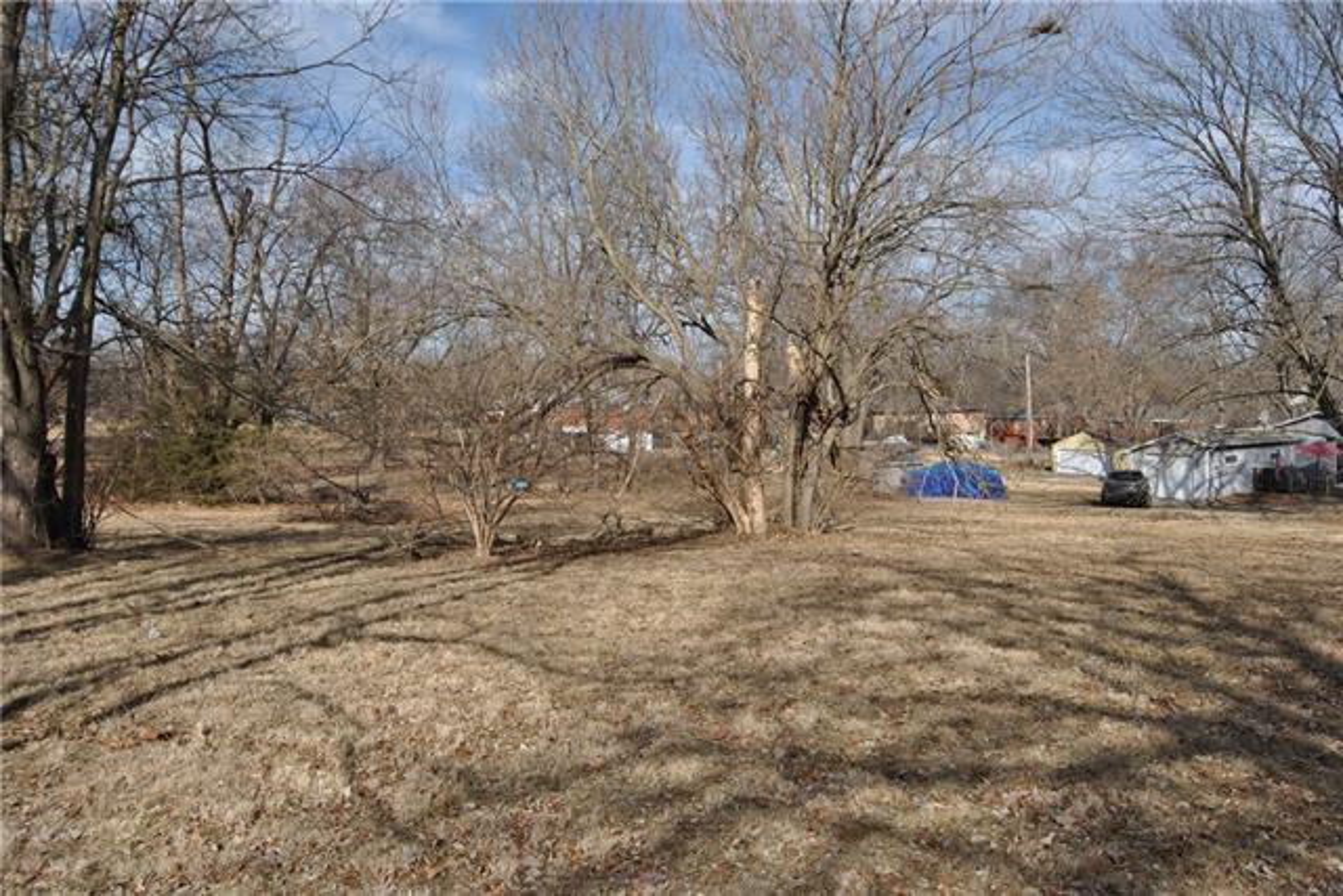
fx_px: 1063
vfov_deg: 45.7
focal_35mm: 28
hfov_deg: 64.5
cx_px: 672
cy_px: 448
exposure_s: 1/250
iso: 100
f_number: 8
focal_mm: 19
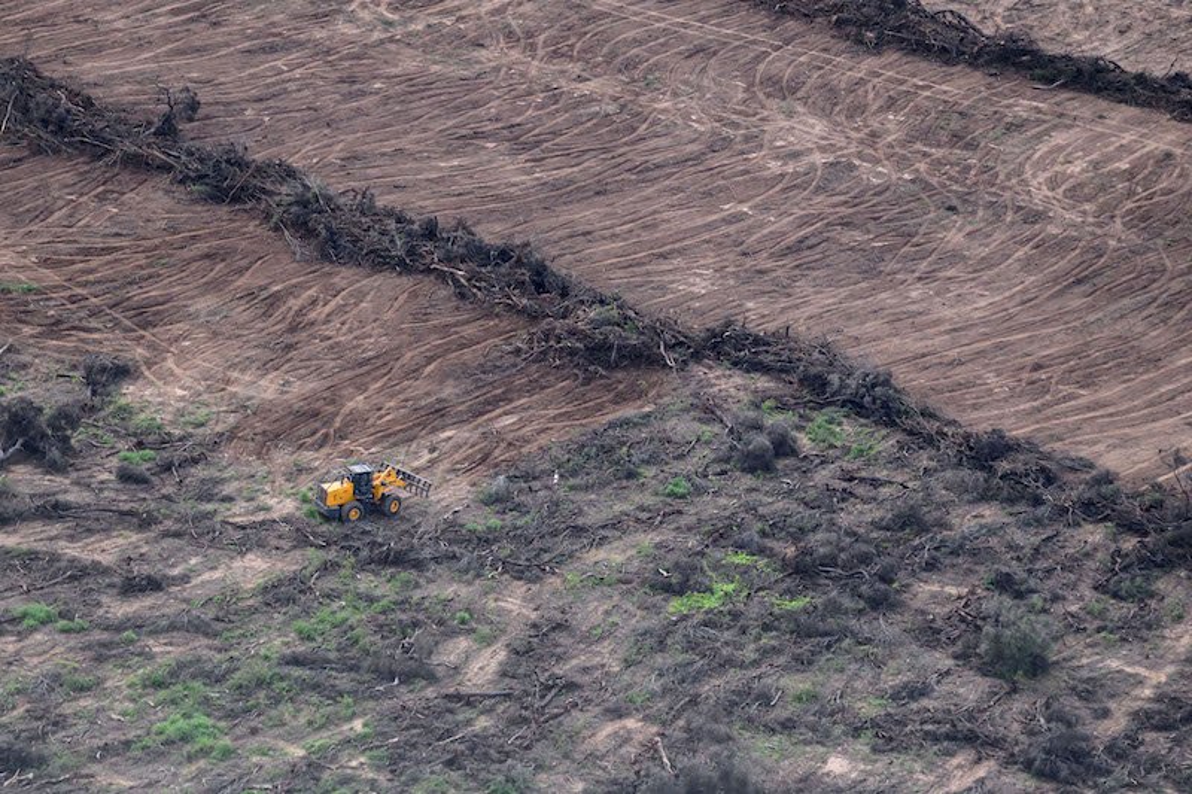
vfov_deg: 11.4
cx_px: 596
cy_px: 397
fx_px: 3972
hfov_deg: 17.1
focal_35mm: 120
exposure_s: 1/1000
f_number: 4
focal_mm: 120
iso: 1400
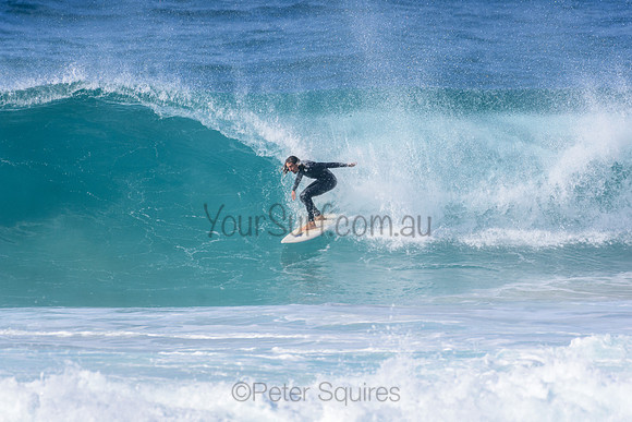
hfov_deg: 2.7
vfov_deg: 1.8
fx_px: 13169
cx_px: 316
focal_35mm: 750
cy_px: 211
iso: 280
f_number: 5.6
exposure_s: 1/2000
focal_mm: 500
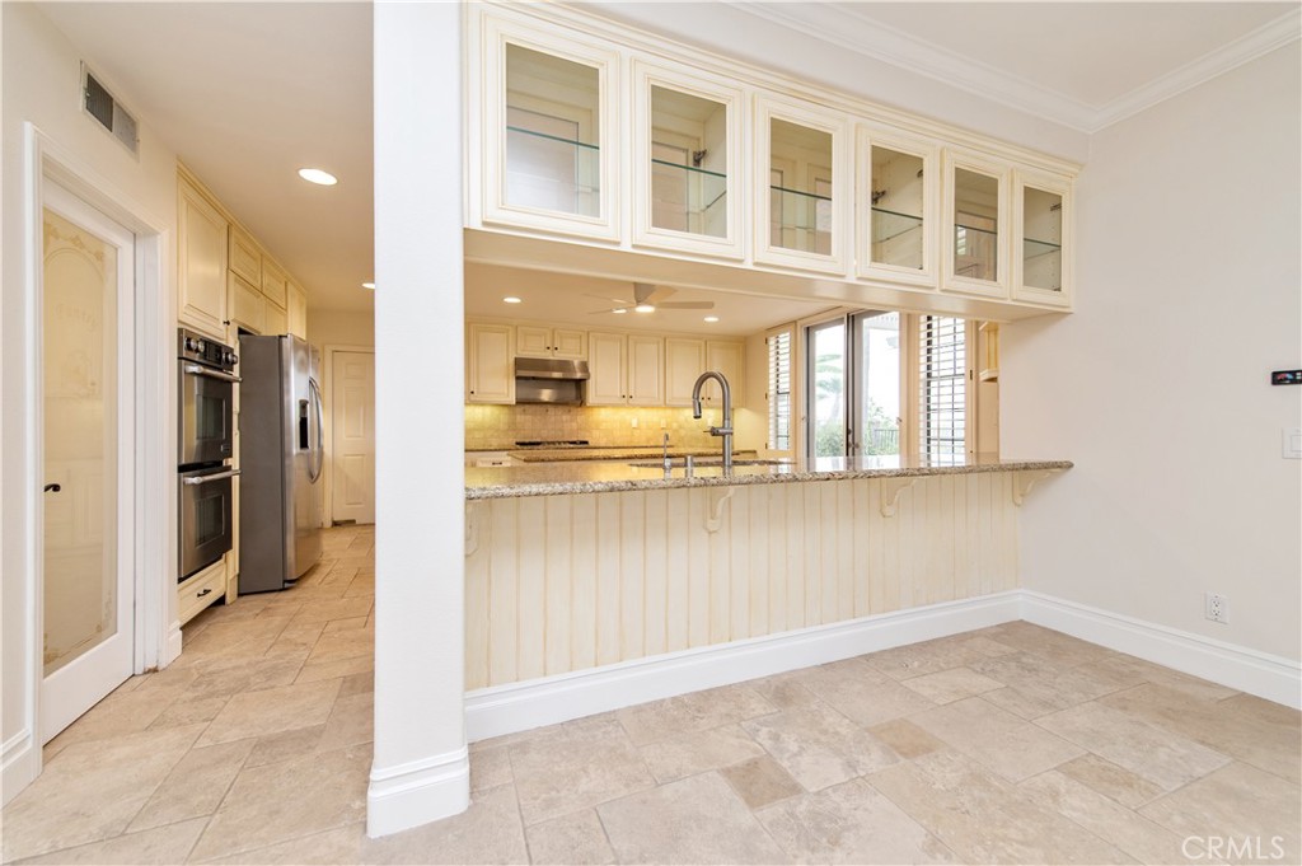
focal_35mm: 14
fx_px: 506
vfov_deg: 81.1
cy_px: 433
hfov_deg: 104.3
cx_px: 651
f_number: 4.5
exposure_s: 1/80
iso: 200
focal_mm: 14
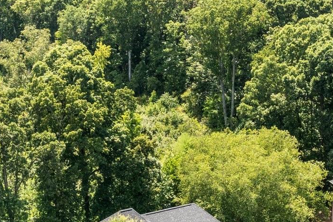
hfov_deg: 24.7
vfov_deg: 16.6
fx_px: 758
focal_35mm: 82
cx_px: 209
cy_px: 155
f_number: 5.6
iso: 100
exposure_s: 1/320
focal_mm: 10.26
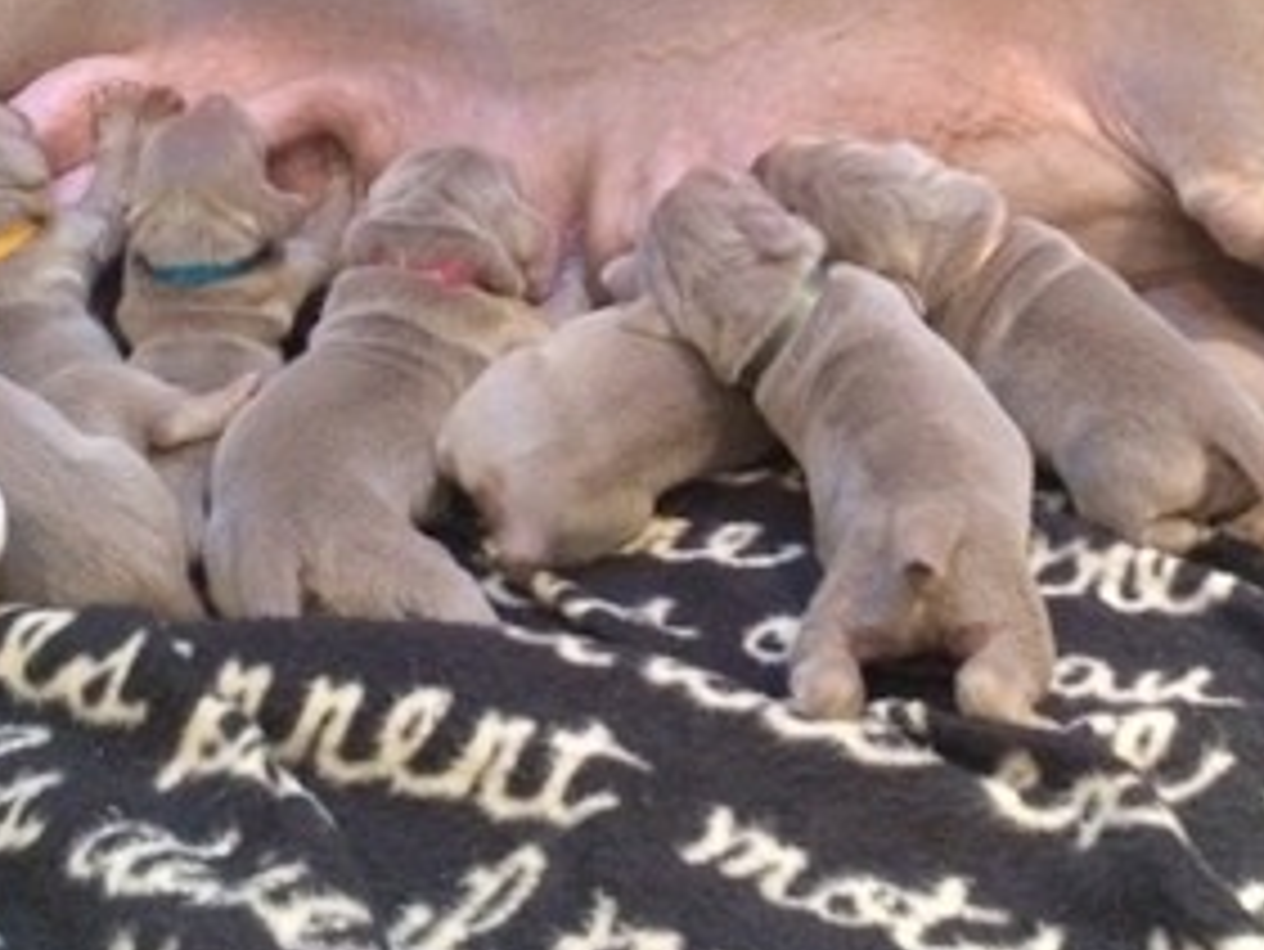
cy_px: 194
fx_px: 2338
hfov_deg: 30.2
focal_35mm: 64
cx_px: 711
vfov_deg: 22.6
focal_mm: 4.12
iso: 500
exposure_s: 1/15
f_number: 2.2
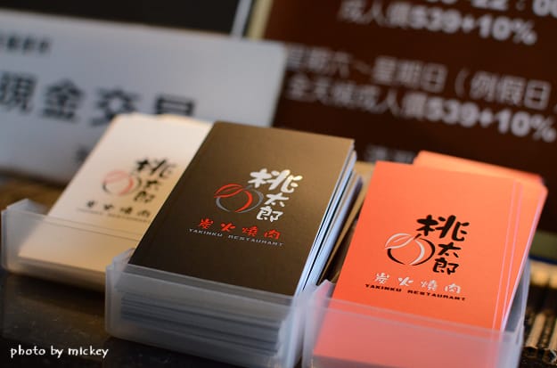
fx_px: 810
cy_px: 184
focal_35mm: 52
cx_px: 278
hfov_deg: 37.9
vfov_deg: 25.6
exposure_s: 1/125
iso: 2500
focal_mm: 35
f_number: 3.5
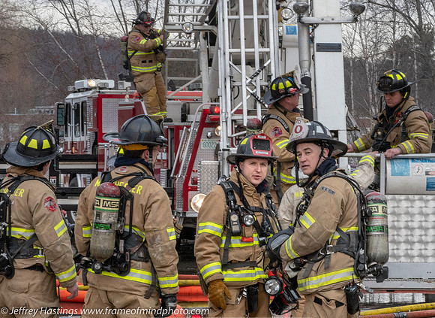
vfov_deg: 7.7
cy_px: 177
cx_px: 318
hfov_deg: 10.6
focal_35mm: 188
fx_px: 2344
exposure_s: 1/160
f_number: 18
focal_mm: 85
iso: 1000
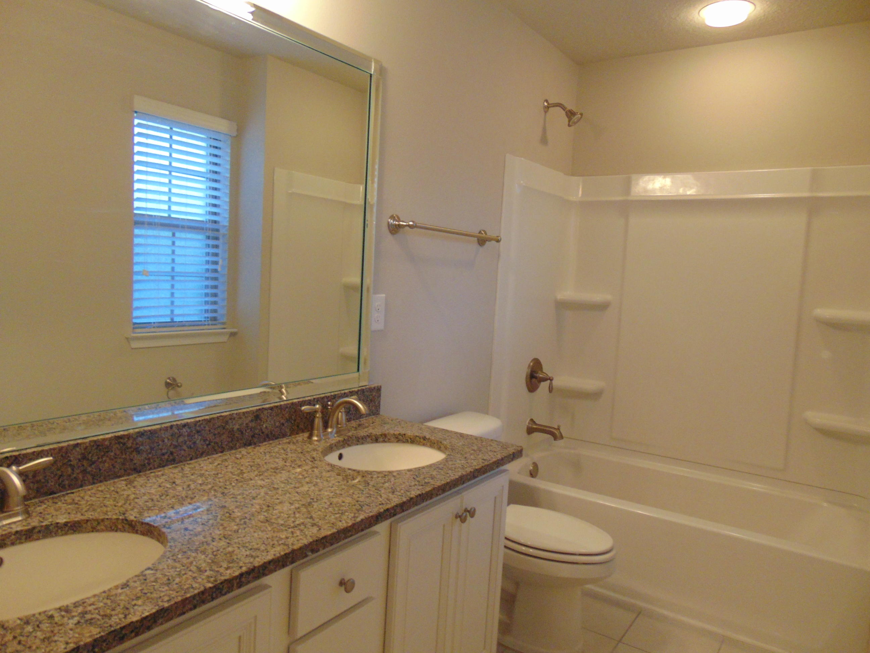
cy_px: 326
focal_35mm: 25
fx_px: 628
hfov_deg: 69.4
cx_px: 435
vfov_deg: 54.9
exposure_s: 1/25
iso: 400
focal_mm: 4.5
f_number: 3
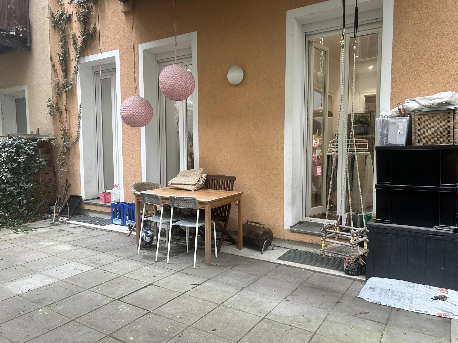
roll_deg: -0.1
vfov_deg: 53.1
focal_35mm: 26
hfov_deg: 67.3
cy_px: 172
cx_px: 229
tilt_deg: -4.6
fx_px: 344
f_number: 1.5
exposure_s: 1/96
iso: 125
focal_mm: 5.7
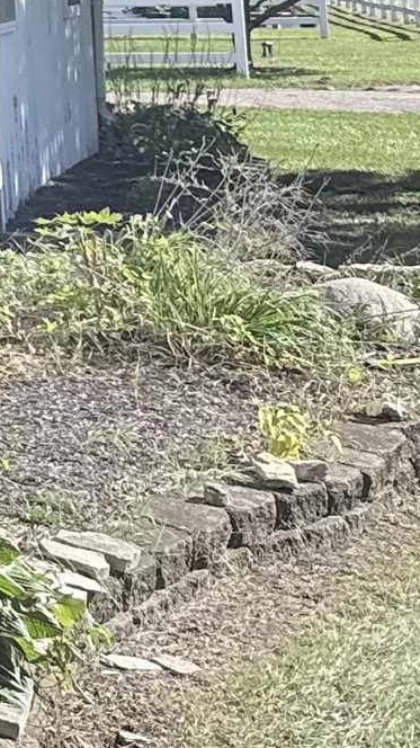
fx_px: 2398
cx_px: -1161
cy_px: -264
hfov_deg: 7.6
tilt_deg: +5.6
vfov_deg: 16.6
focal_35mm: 121
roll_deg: +1.4
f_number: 1.78
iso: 80
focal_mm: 6.76
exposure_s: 1/2801
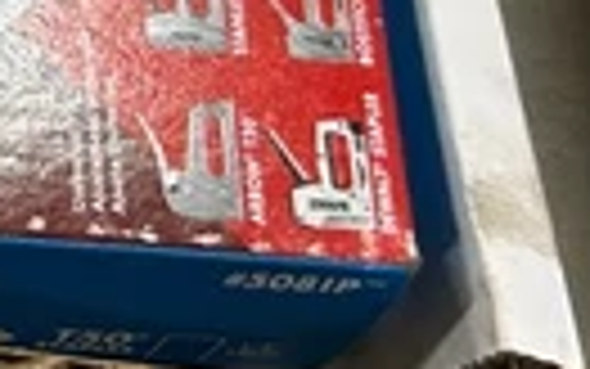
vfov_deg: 8.1
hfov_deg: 11.2
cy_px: -250
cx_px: -788
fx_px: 2542
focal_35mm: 158
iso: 125
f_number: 1.5
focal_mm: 5.7
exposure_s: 1/120
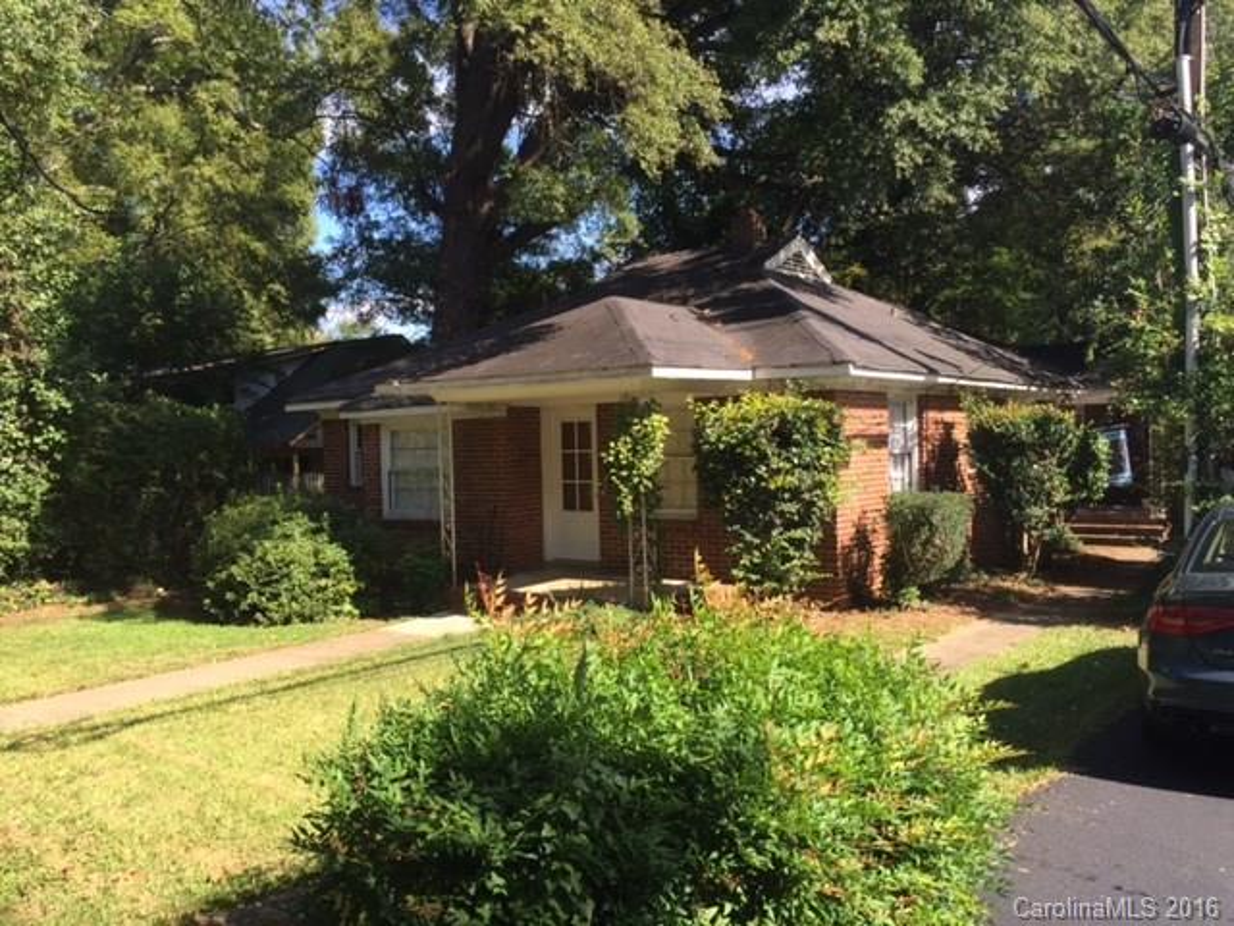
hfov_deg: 61.7
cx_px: 617
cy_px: 463
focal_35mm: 29
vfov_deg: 48.2
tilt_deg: -3.2
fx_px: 1034
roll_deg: +0.8
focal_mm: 4.15
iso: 32
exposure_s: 1/599
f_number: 2.2
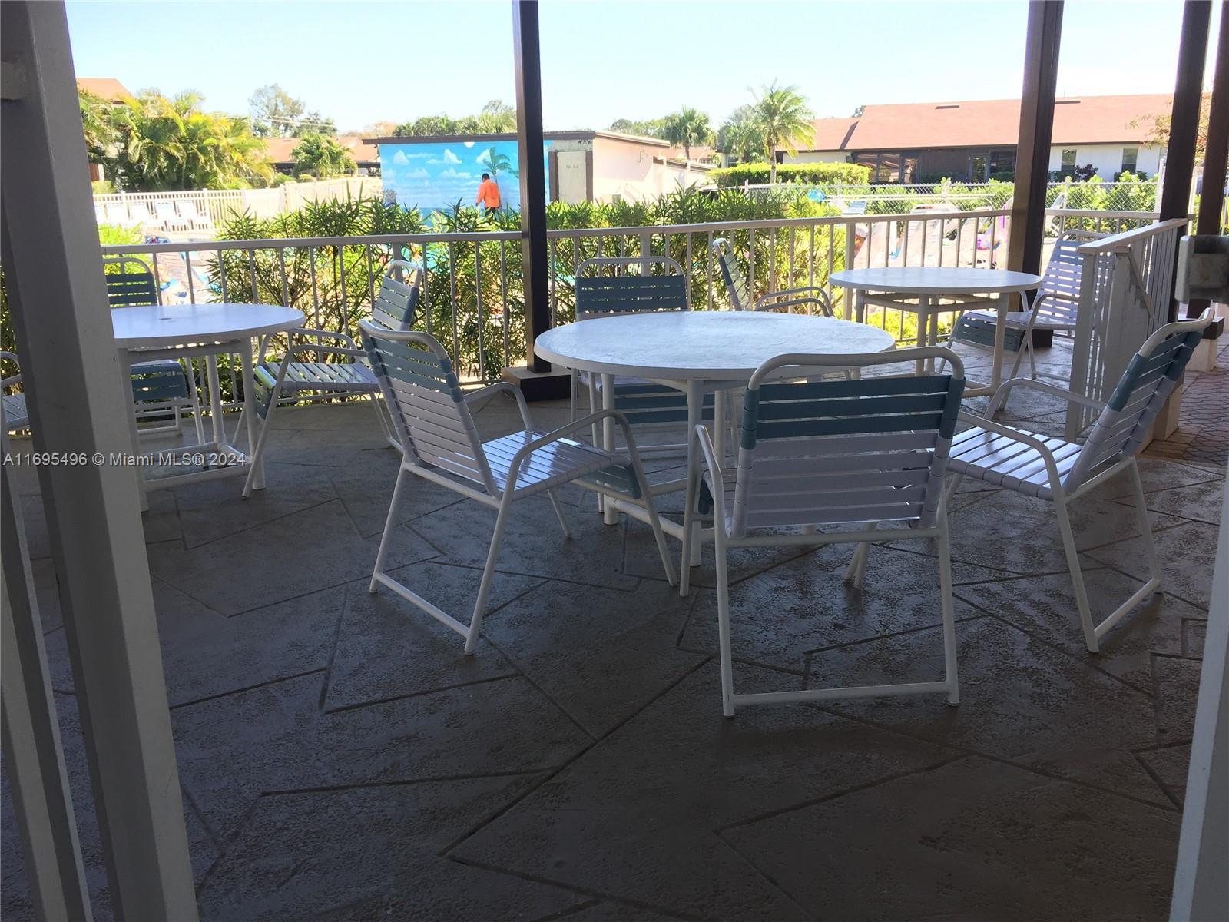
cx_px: 614
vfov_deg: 48.2
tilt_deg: -15.4
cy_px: 461
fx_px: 1030
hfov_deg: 61.7
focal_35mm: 29
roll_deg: +0.1
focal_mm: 4.15
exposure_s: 1/316
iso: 32
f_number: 2.2
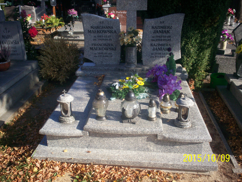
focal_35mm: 36
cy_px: 91
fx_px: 252
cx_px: 121
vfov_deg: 39.7
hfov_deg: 51.4
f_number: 4.5
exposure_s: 1/352
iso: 100
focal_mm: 6
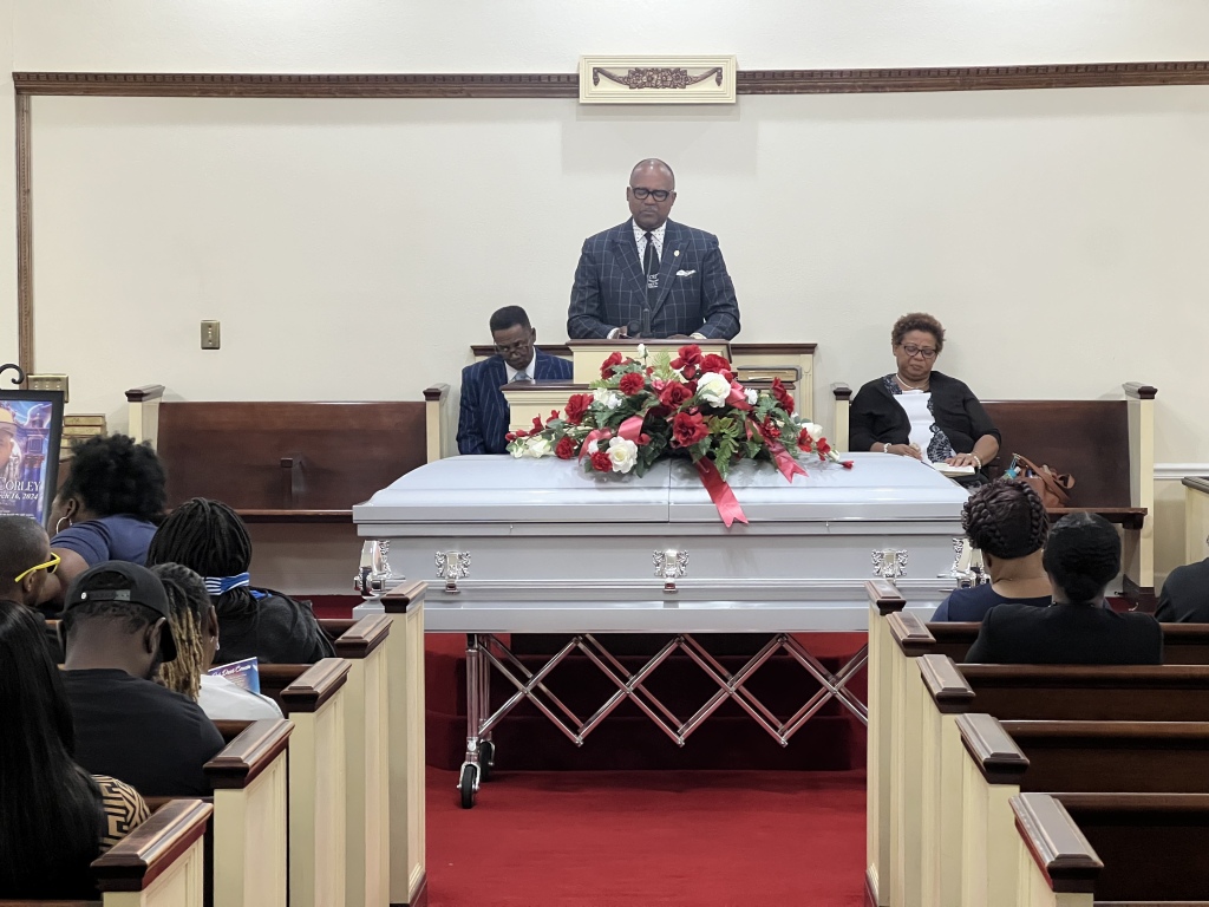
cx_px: 604
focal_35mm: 77
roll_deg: +0.1
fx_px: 2689
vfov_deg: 19.1
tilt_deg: -4.3
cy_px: 454
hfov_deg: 25.3
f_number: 2.8
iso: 320
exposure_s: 1/60
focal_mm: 9
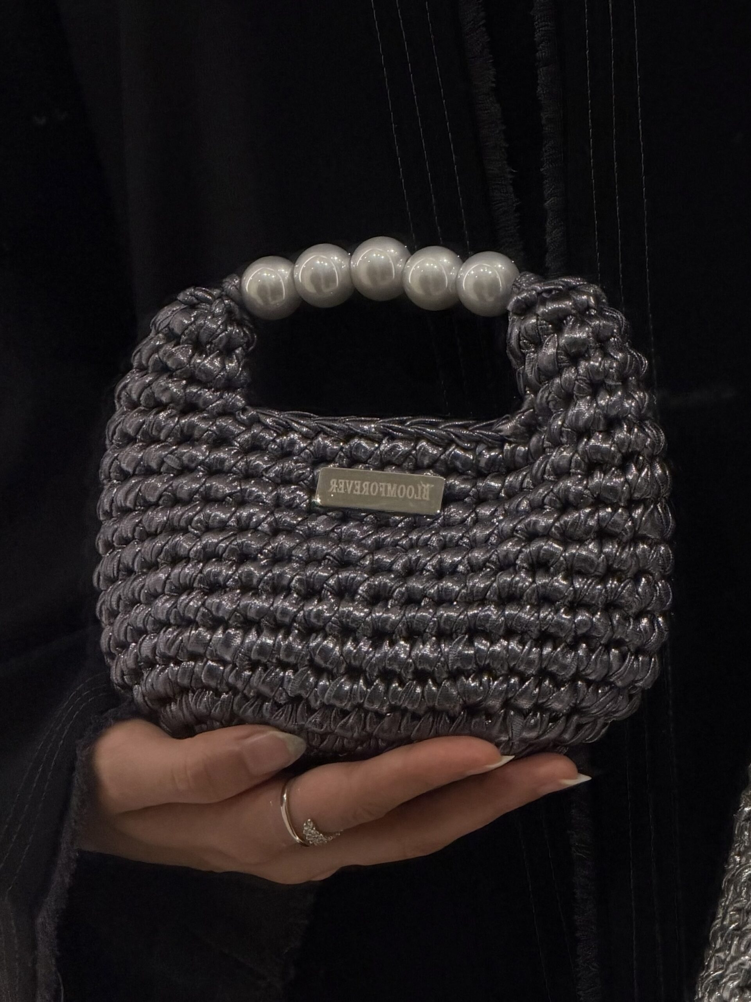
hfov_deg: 14.8
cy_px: 501
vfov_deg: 19.6
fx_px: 2893
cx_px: 376
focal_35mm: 100
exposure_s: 1/50
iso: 400
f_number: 2.8
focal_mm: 16.89
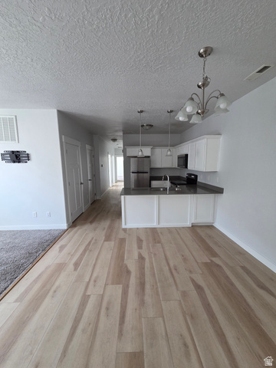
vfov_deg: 106.2
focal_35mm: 13
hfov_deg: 89.9
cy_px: 184
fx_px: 138
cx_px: 138
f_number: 2.2
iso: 250
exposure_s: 1/120
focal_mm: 2.2
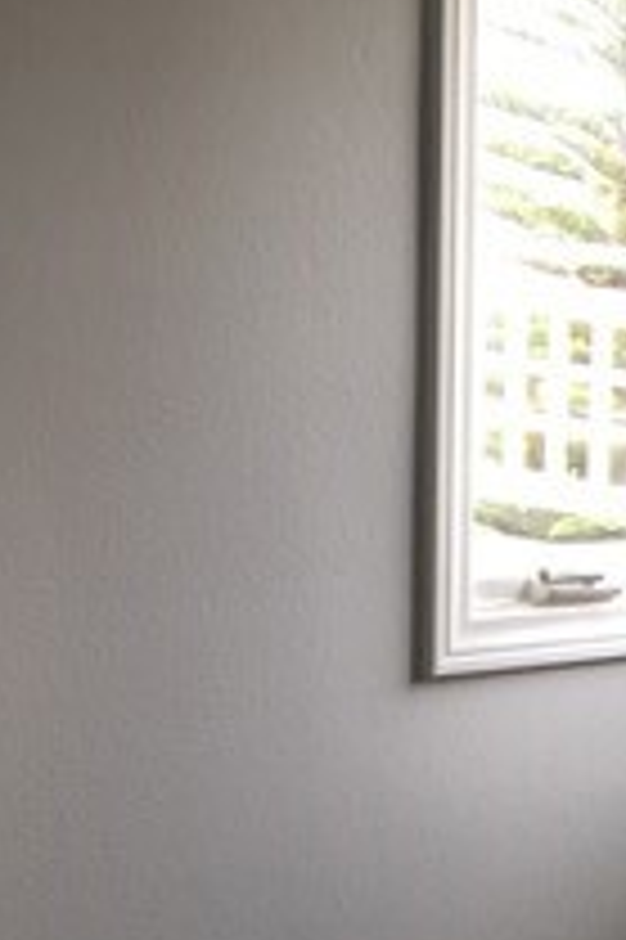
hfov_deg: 9.1
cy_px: 1439
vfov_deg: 13.1
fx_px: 3866
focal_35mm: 148
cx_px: 775
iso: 25
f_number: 2.2
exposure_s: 1/40
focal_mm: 4.15
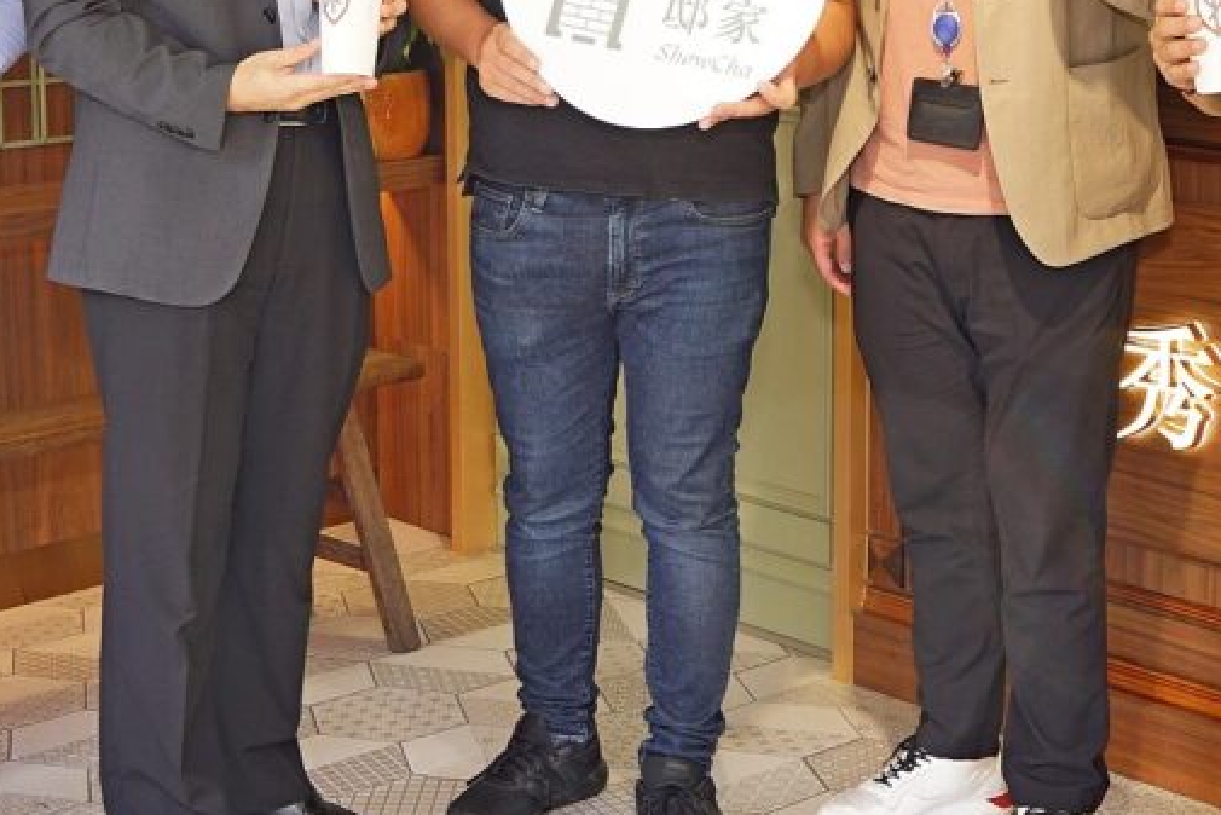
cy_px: 195
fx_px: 2476
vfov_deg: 18.6
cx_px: 643
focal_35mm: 73
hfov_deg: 27.7
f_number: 5.6
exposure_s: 1/80
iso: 250
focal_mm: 24
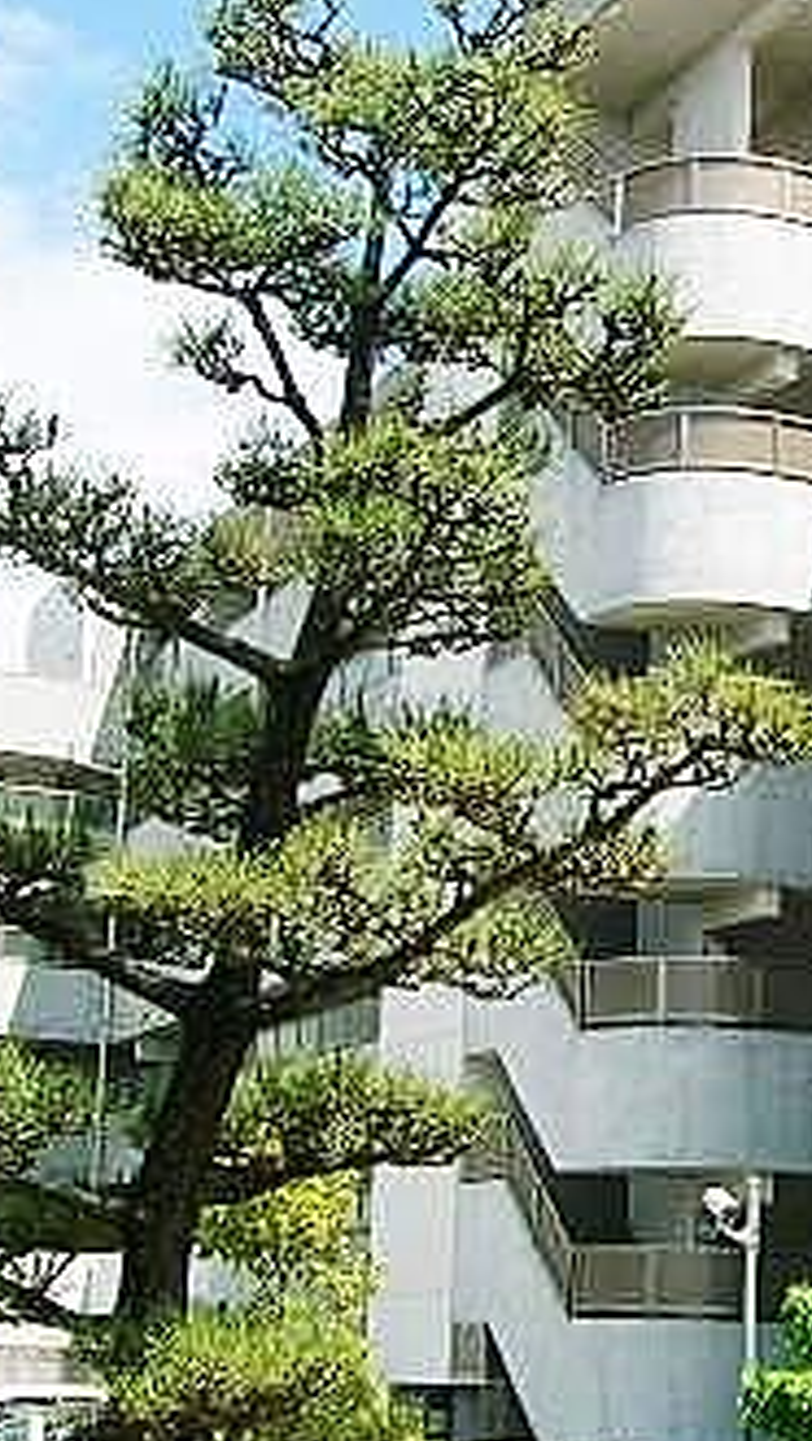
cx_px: 1052
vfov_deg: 28.6
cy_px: 659
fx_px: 2828
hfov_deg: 15.6
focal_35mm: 74
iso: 50
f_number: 4.8
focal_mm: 5.4
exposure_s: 1/413
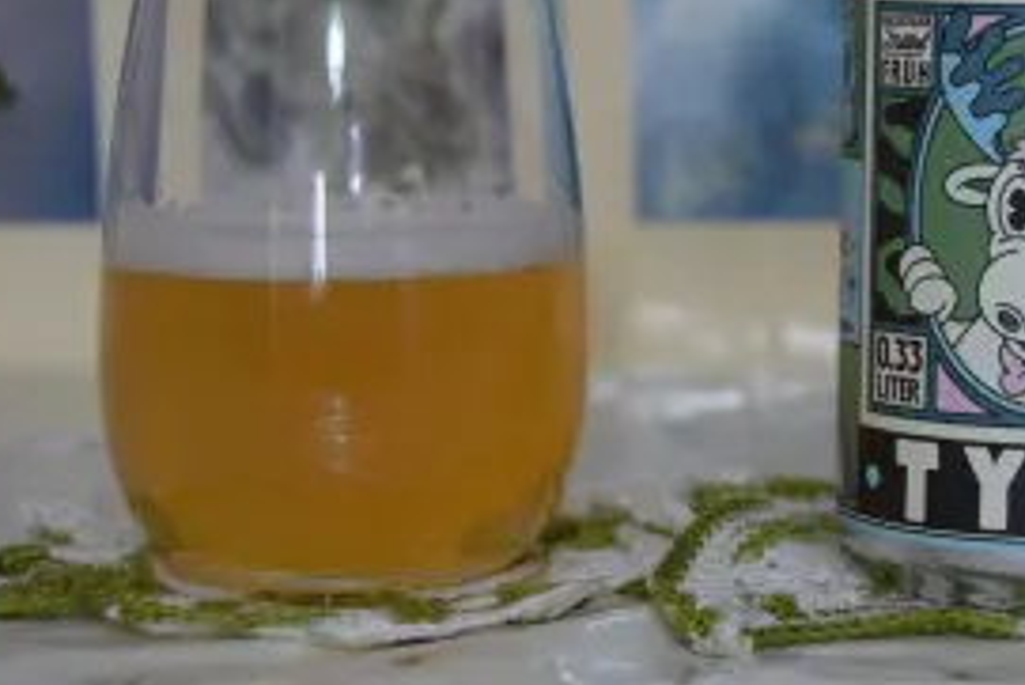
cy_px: 221
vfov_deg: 11.3
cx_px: 704
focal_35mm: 122
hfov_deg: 16.8
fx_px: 3468
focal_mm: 55
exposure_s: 1/60
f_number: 5.6
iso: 800
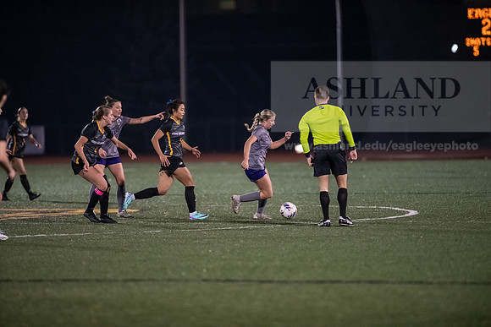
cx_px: 246
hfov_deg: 6.9
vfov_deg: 4.6
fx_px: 4092
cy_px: 164
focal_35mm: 300
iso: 8000
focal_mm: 300
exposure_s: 1/1000
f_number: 2.8
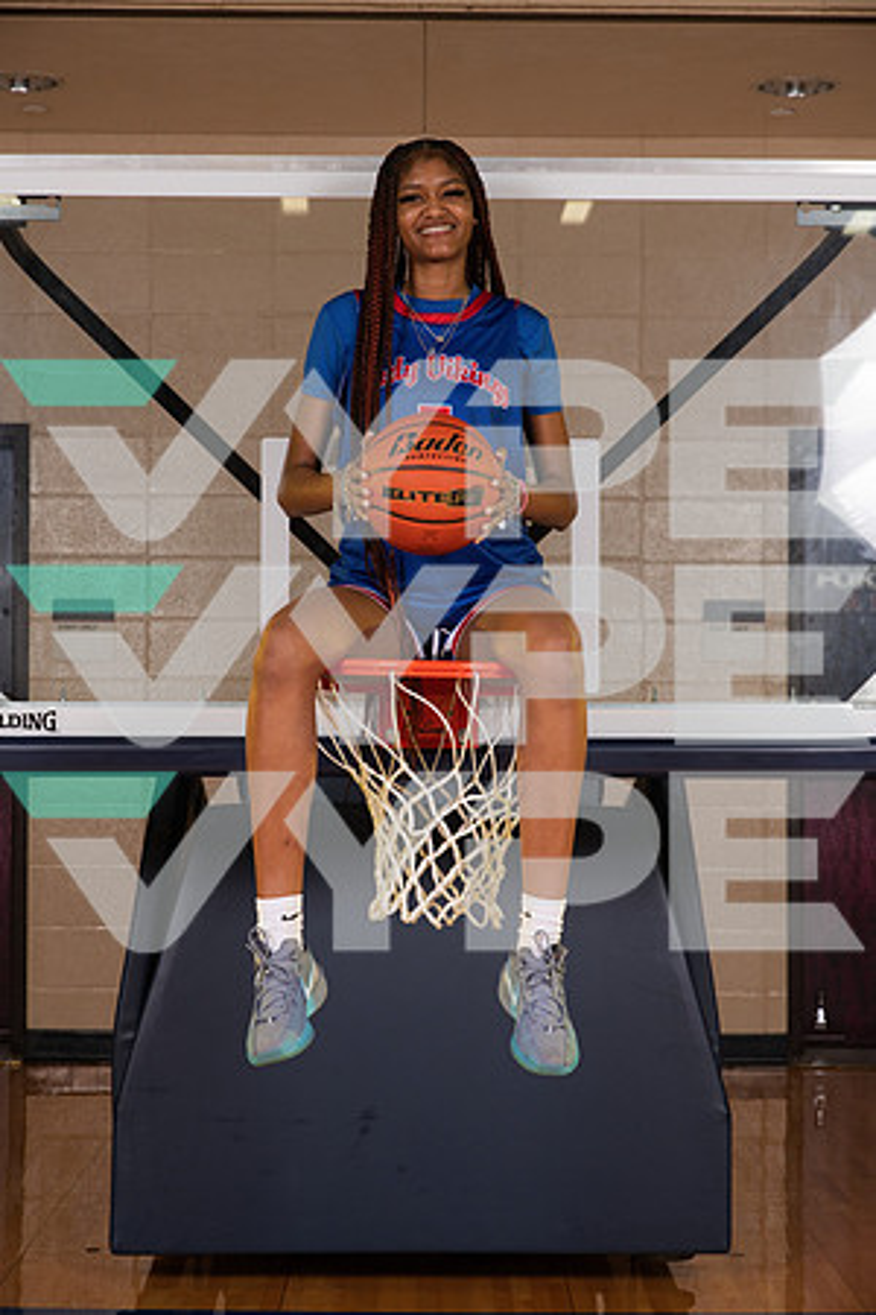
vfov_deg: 28.8
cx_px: 438
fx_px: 2555
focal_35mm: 70
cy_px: 658
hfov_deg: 19.5
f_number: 7.1
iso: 320
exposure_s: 1/320
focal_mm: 70
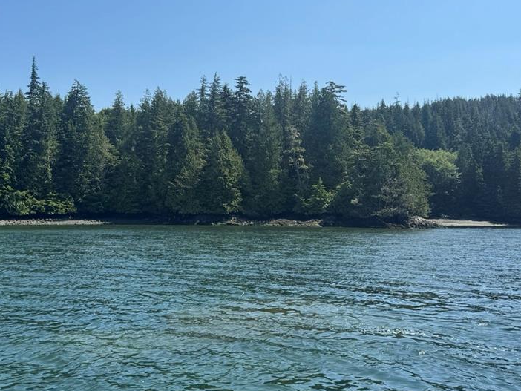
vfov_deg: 40.7
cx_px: 199
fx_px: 527
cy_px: 172
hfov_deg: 52.1
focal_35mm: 35
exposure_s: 1/4950
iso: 80
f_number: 1.78
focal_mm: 6.76
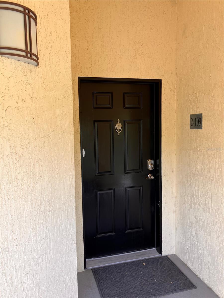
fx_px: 242
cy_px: 149
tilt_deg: -7.0
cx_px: 112
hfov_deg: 49.7
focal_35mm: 28
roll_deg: +0.7
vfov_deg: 63.4
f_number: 1.8
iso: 25
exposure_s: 1/121
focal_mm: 3.99
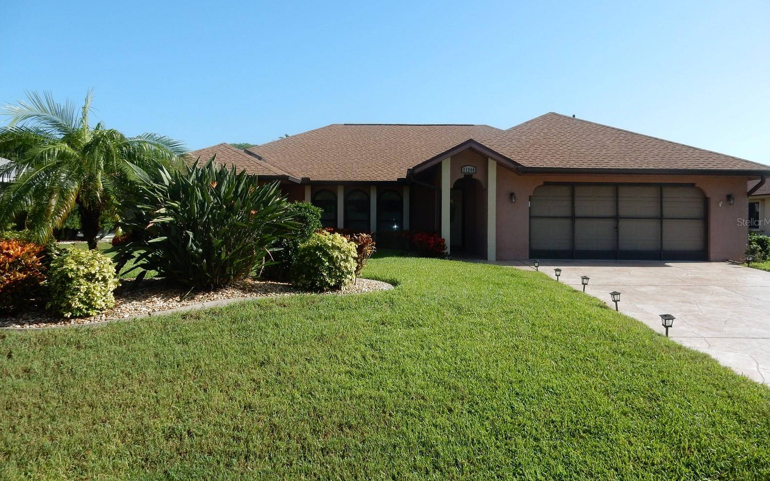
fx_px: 567
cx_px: 391
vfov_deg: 46.0
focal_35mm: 27
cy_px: 222
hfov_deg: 68.4
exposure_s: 1/1000
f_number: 3.7
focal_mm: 4.5
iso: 125
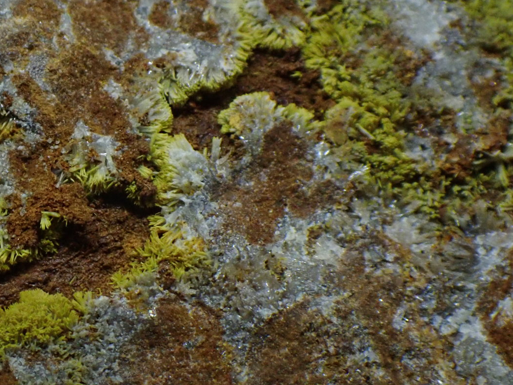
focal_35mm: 153
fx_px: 2267
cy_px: 183
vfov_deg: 9.7
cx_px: 124
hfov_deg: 12.9
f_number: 6.3
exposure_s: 1/100
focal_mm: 18
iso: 1000
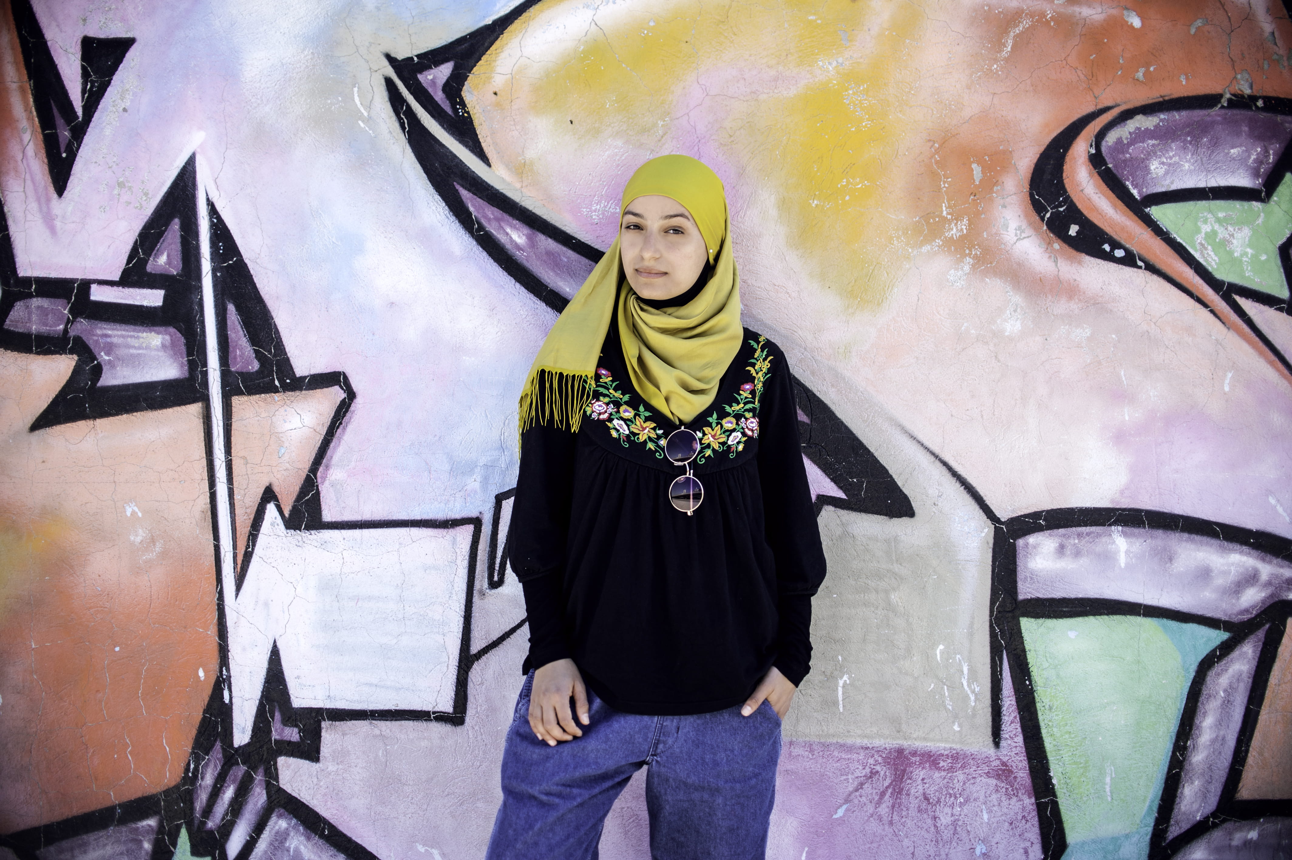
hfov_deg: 54.5
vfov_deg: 37.8
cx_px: 646
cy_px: 430
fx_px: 1255
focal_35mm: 35
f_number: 1.8
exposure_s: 1/1250
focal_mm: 35
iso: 200
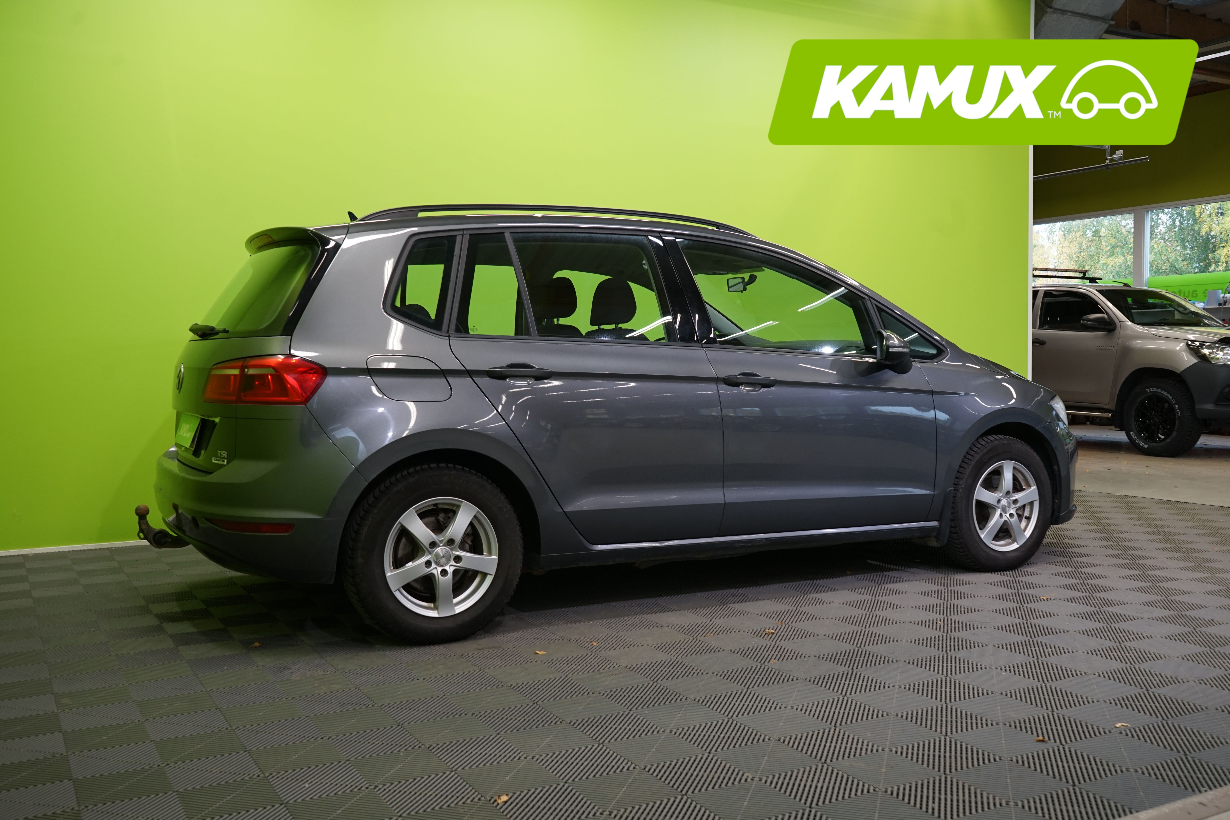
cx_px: 615
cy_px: 410
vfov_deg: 40.0
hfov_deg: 57.2
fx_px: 1127
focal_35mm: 33
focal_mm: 33
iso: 640
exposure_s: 1/30
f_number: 6.3
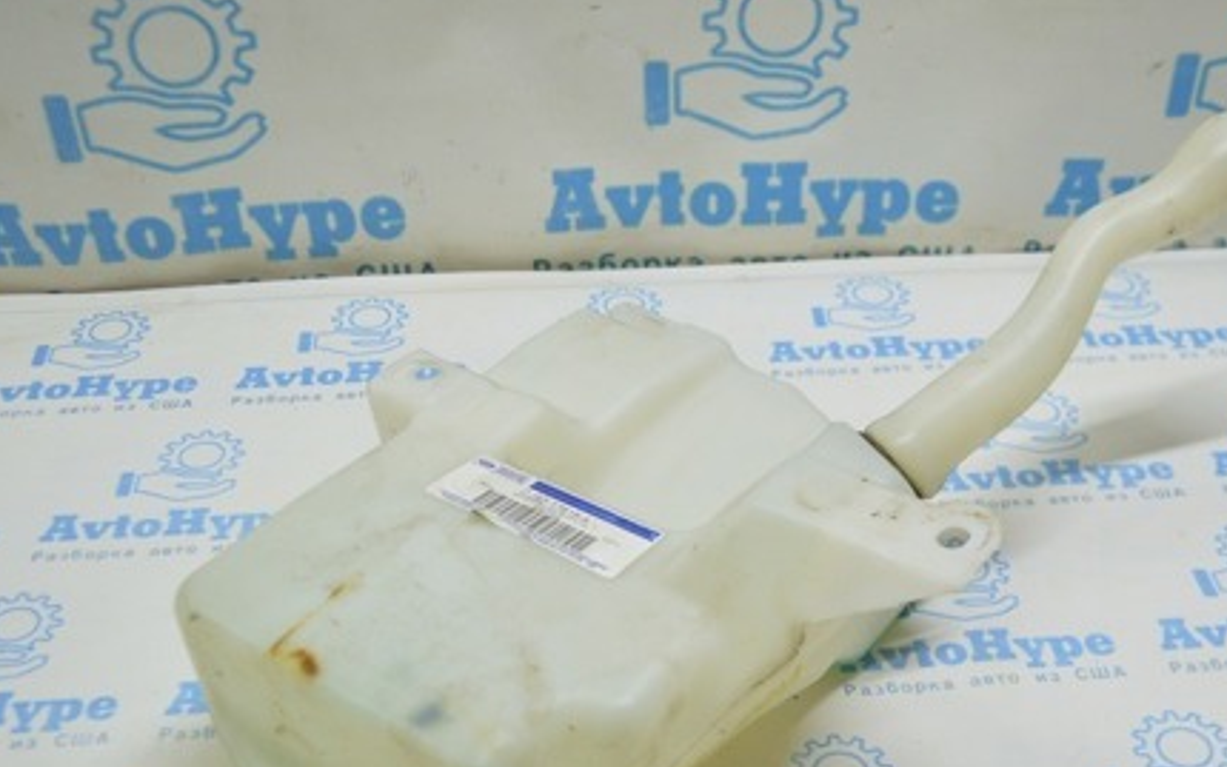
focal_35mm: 50
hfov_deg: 40.3
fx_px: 1672
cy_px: 540
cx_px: 671
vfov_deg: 25.6
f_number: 3.8
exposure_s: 1/80
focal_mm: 22
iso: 400
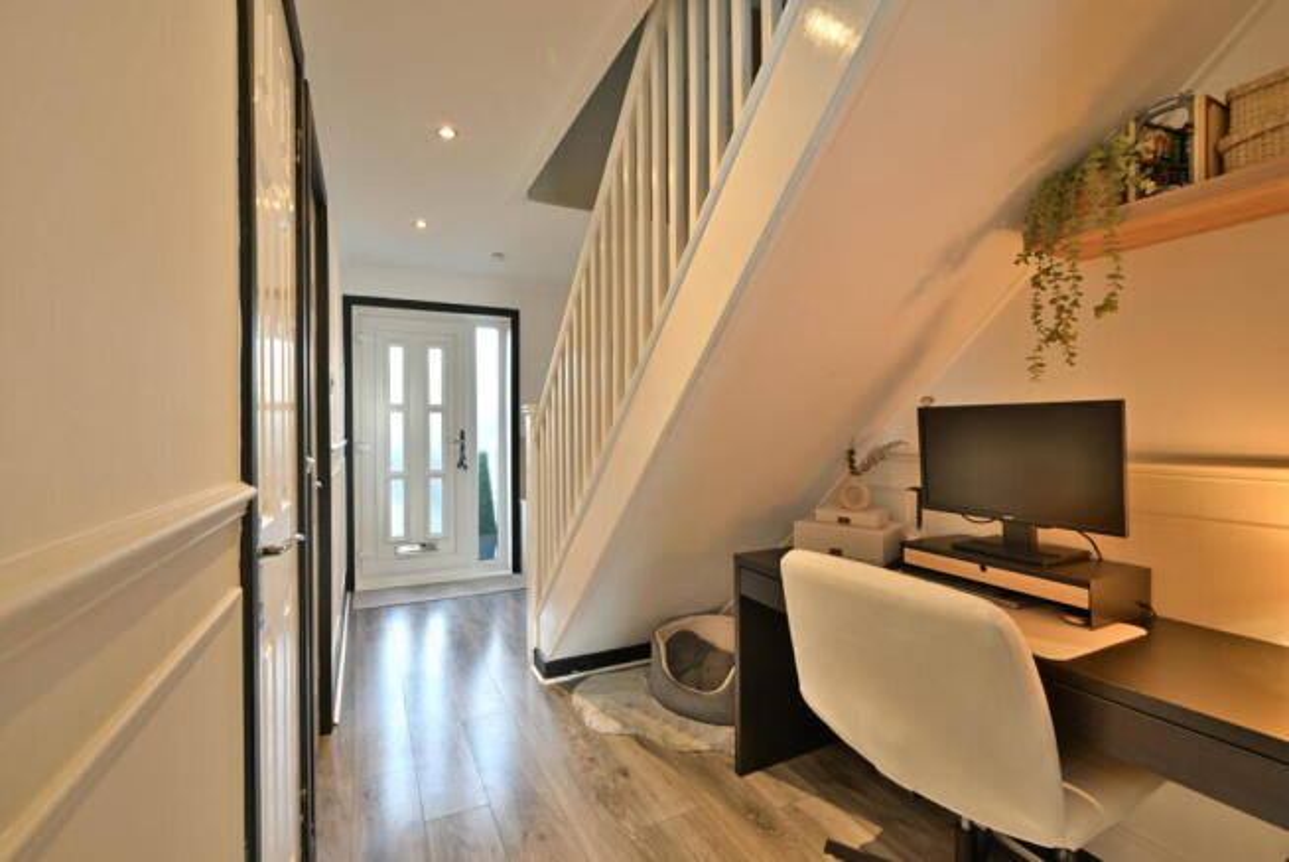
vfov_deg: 73.8
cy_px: 431
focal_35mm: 16
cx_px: 644
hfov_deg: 96.7
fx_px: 573
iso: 125
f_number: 10
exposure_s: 1.3
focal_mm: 16
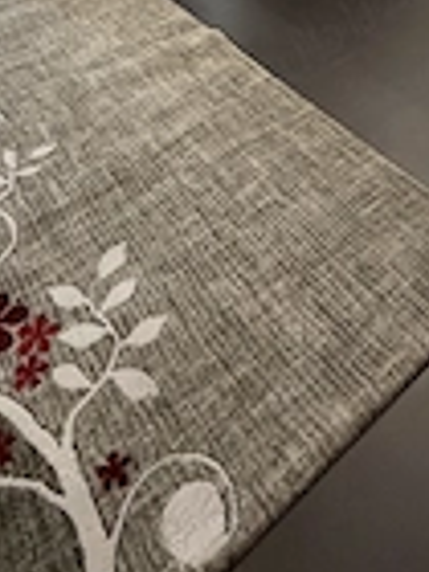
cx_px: 229
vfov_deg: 31.0
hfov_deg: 35.9
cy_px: -237
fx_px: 661
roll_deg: +1.7
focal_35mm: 40
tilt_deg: -8.0
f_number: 2.2
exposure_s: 1/50
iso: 640
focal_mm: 2.22
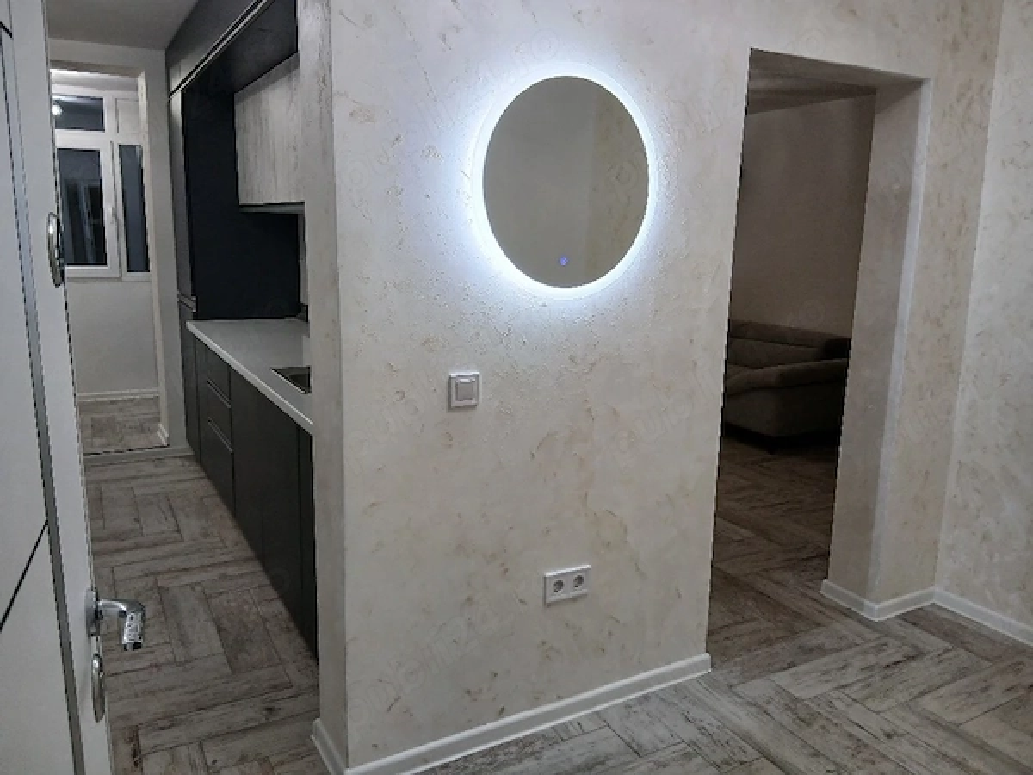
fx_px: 776
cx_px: 516
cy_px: 388
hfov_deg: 67.3
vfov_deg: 53.1
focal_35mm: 26
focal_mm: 3.98
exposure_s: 1/50.3
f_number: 1.8
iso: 100
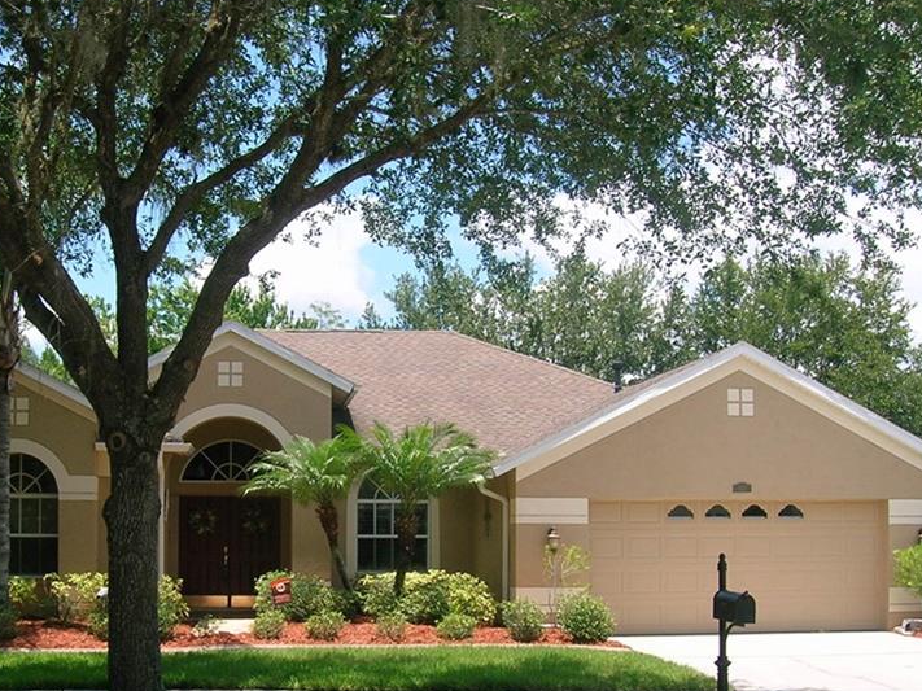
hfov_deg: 38.8
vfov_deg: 29.4
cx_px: 396
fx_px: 1305
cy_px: 478
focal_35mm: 49
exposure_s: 1/223
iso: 50
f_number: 4.9
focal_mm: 5.7
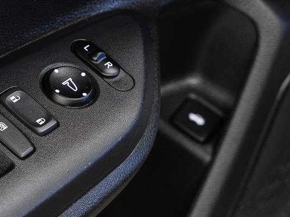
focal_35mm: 173
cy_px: 109
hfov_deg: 11.4
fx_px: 1449
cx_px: 39
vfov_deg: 8.6
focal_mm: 62.7
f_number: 5.6
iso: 100
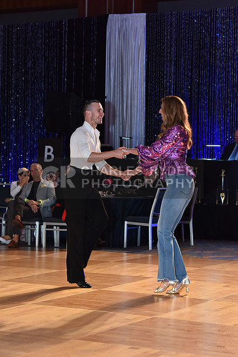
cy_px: 178
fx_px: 941
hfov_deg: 14.4
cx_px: 119
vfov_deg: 21.5
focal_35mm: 95
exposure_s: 1/250
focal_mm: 95
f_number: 5
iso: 2000
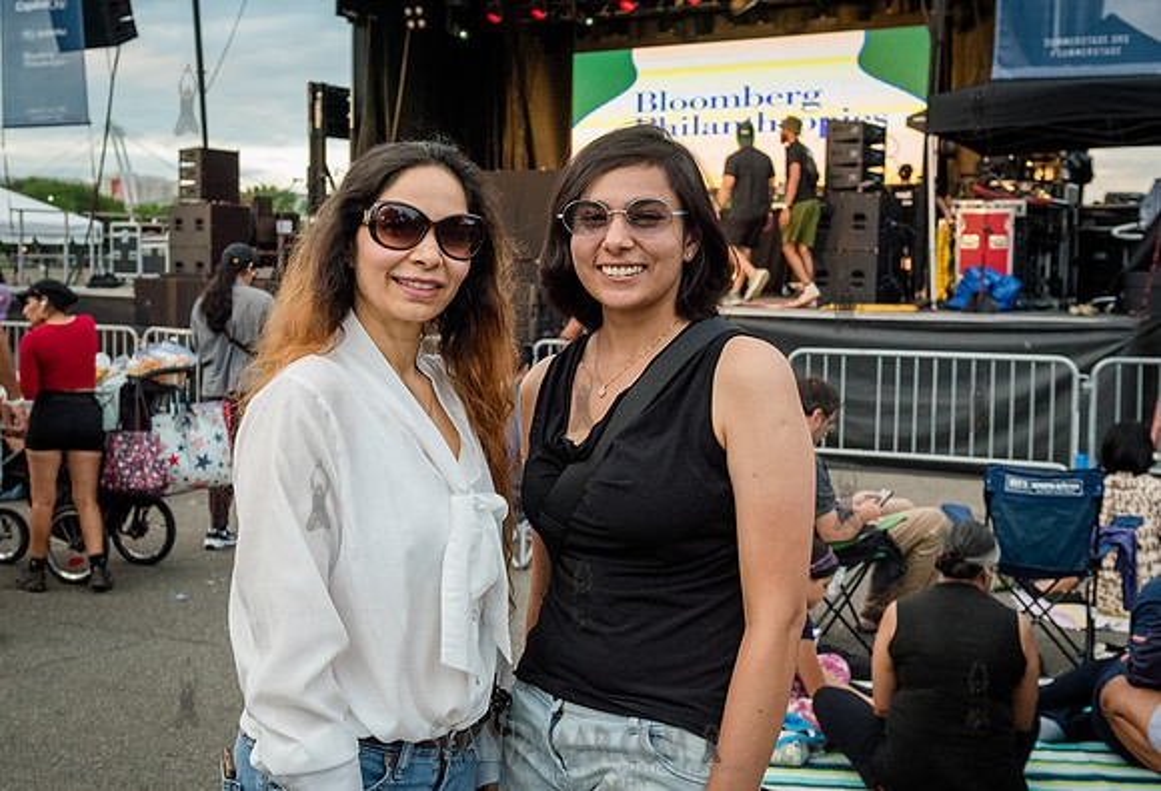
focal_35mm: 45
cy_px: 384
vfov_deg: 30.2
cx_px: 521
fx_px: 1464
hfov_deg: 43.2
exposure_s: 1/640
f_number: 4.5
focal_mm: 35
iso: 4000
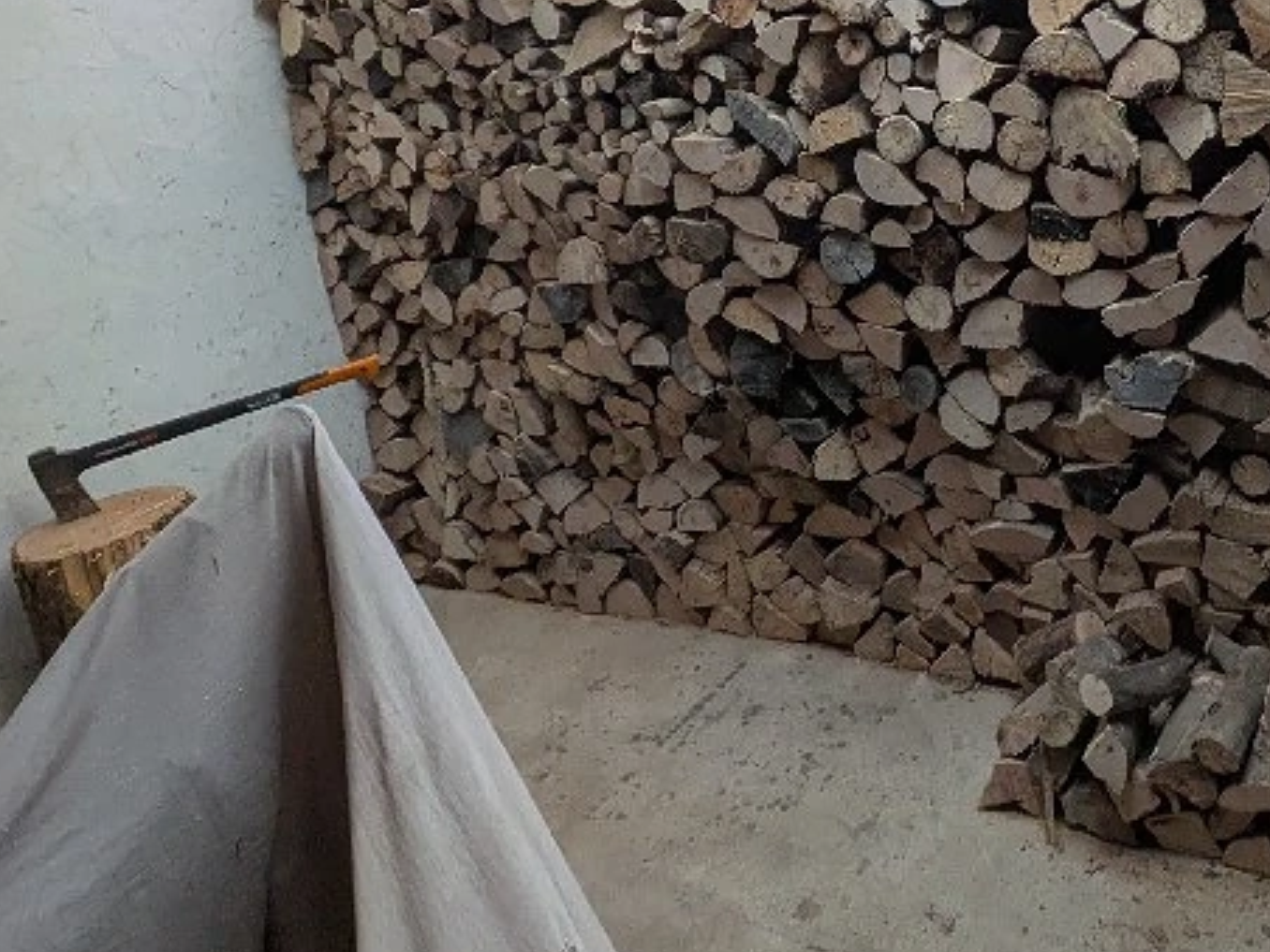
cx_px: 933
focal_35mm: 31
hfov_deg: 55.9
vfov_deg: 43.8
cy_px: 229
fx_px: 1137
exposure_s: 1/50.3
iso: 110
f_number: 2.2
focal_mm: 1.83
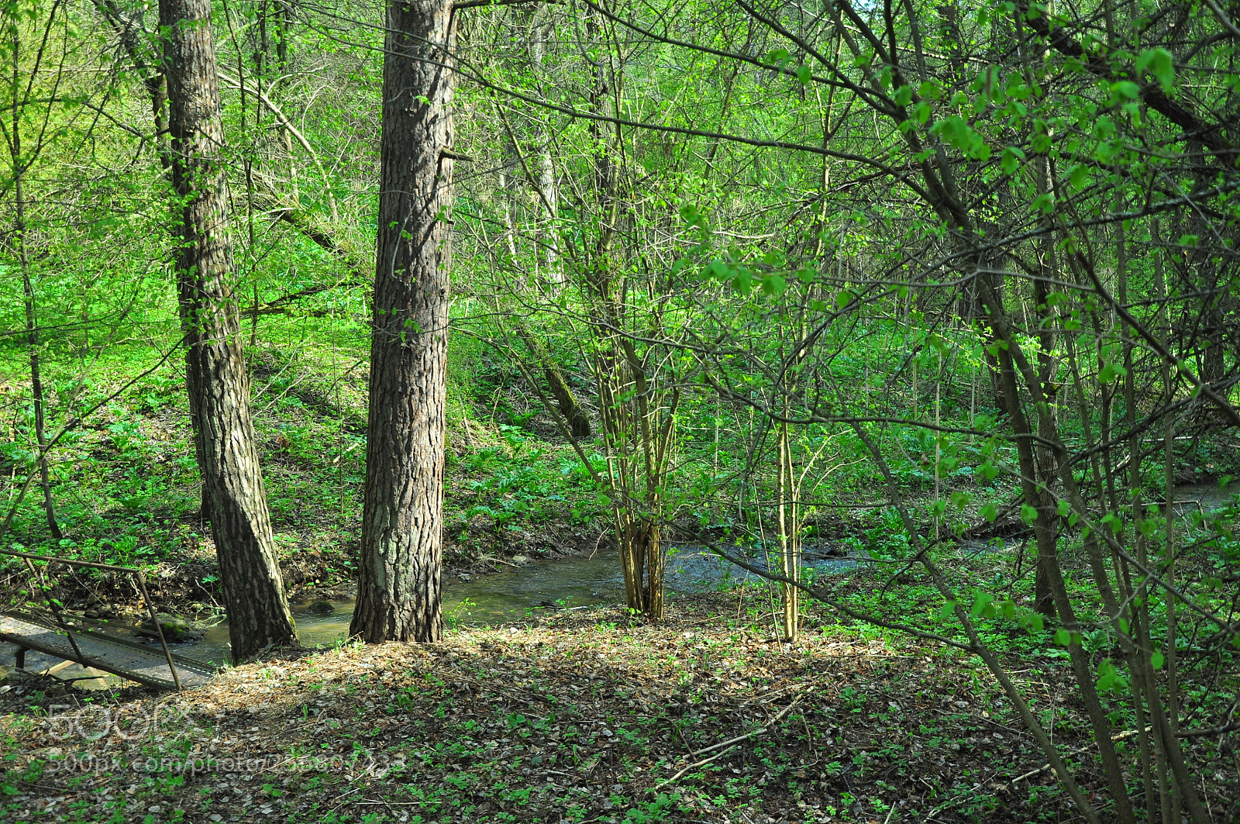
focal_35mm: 38
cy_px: 412
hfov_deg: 51.3
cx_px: 620
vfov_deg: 35.4
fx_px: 1290
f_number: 5
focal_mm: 25
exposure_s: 1/400
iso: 320
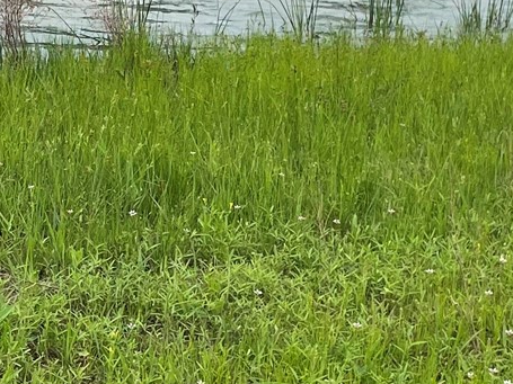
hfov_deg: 16.6
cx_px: 53
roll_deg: -2.6
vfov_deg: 12.6
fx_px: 1733
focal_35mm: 117
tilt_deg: -10.5
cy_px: 35
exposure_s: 1/2257
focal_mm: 4.2
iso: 32
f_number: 1.6
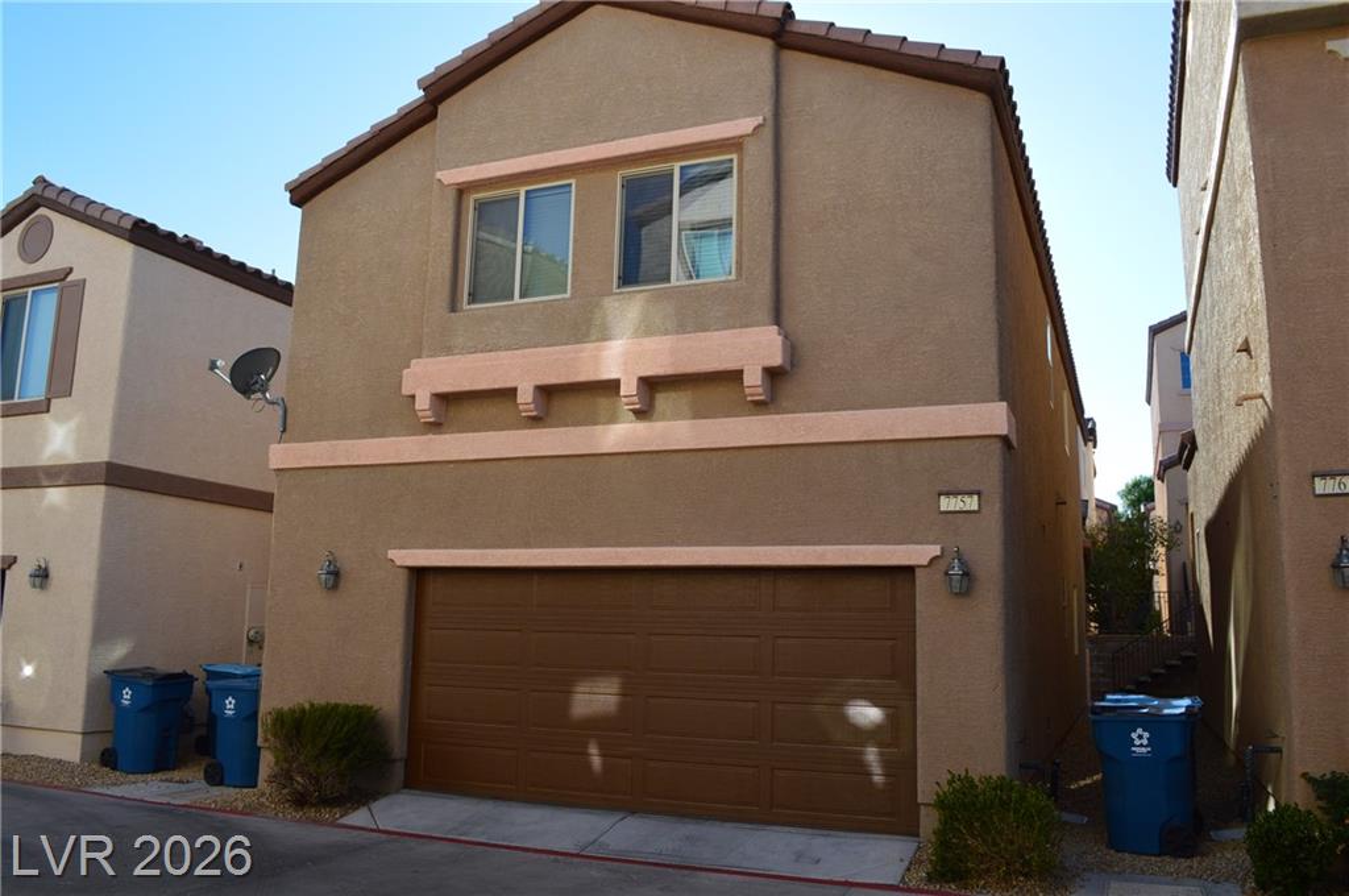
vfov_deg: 47.8
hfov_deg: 67.4
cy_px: 448
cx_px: 674
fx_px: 1010
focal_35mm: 27
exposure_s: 1/320
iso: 400
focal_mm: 18
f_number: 10
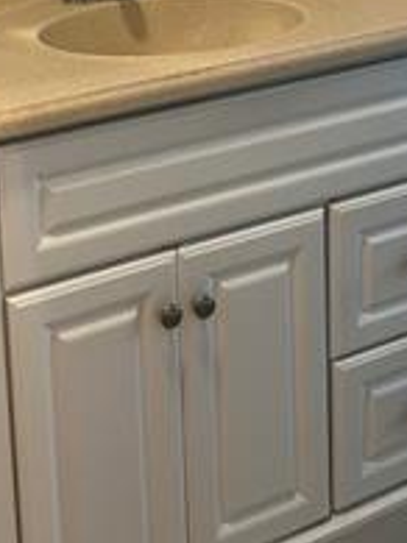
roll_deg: +3.8
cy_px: -78
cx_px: 17
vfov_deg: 27.3
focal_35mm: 64
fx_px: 1004
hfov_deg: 22.2
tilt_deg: -7.2
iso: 160
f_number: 1.5
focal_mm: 5.7
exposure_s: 1/60
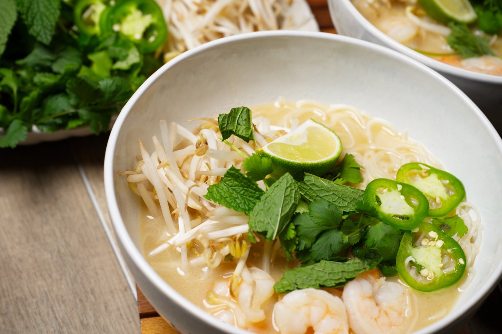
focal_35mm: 70
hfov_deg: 28.9
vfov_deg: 19.4
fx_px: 976
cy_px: 167
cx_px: 251
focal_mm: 70
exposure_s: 1/160
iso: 100
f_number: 6.3
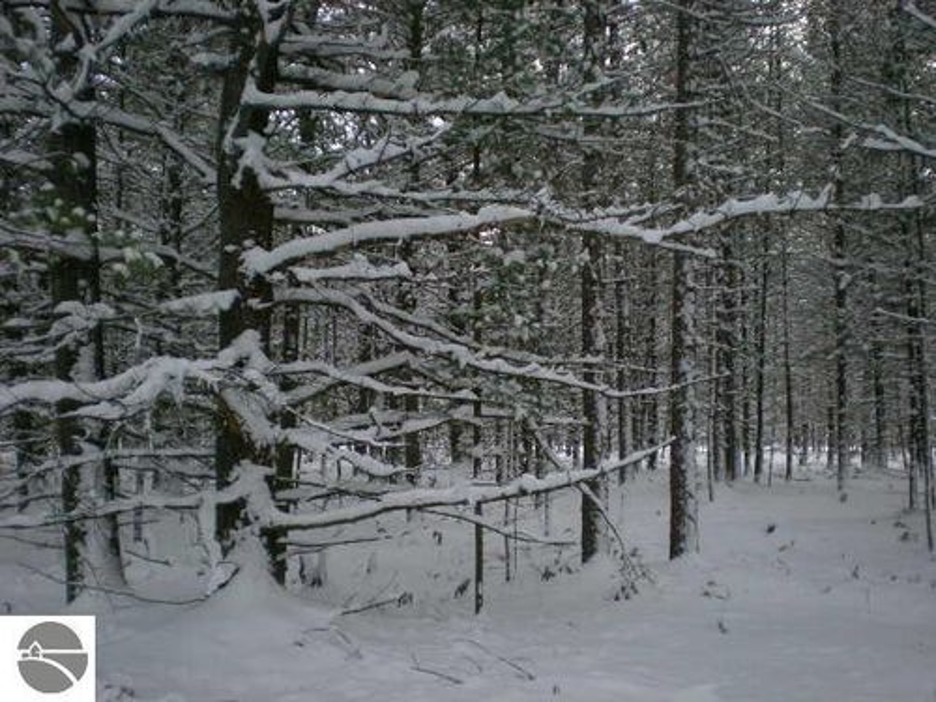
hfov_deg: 49.0
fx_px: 1028
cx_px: 468
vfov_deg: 37.7
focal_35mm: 38
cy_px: 351
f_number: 3.1
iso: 118
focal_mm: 6.3
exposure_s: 1/63.1
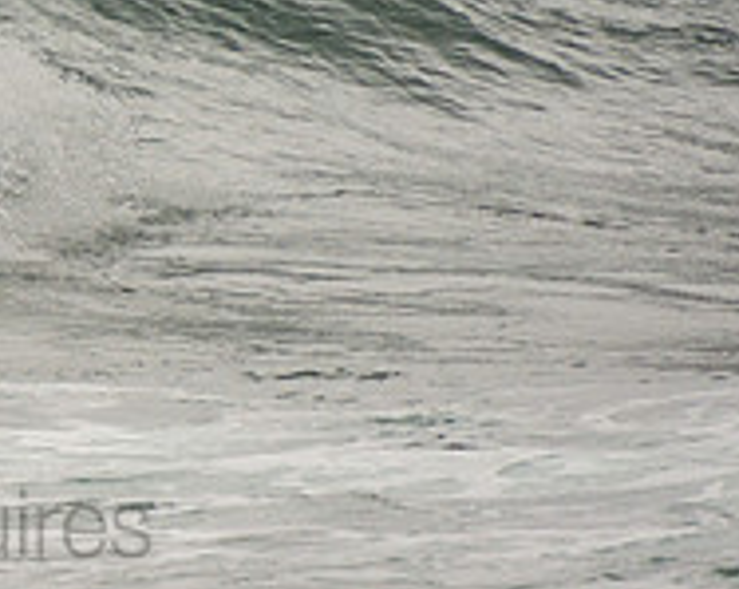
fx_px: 38237
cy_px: -132
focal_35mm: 1751
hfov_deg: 1.1
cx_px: -154
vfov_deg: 0.9
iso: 250
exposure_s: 1/1250
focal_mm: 400
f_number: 5.6
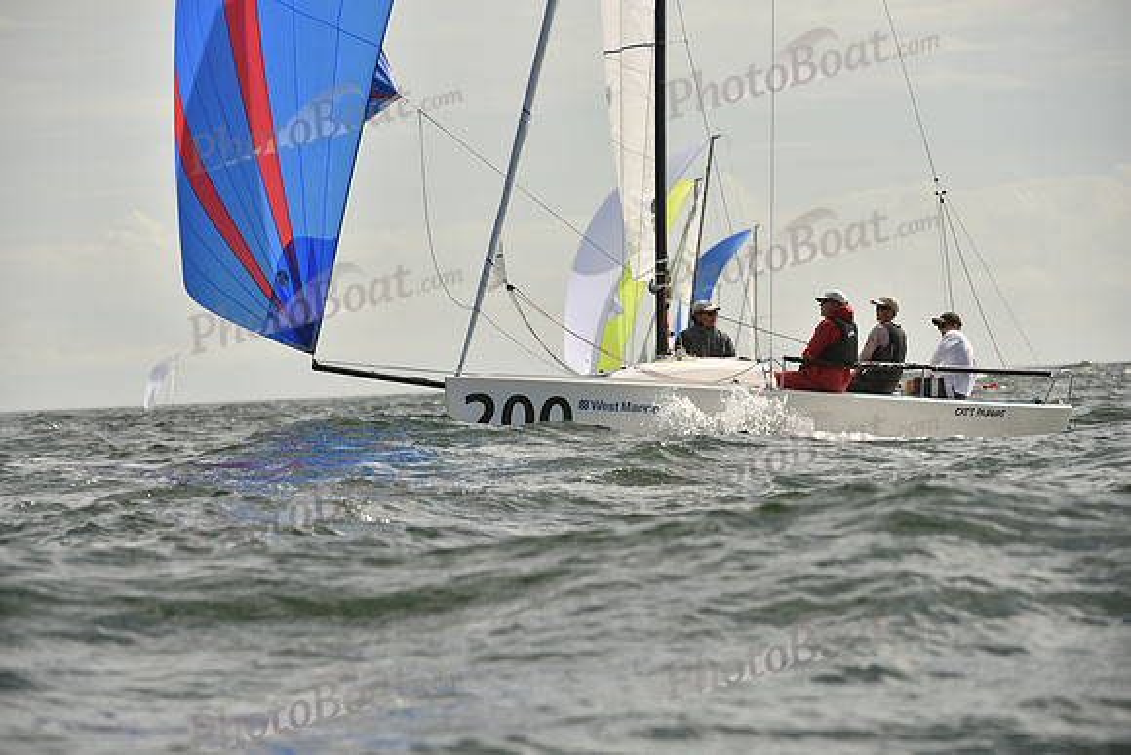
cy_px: 378
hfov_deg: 10.3
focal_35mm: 200
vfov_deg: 6.9
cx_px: 566
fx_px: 6285
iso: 320
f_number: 6.3
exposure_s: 1/2500
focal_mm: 200
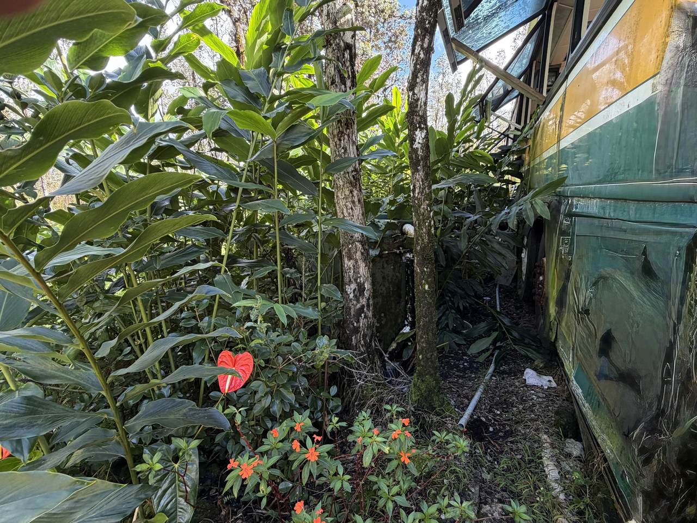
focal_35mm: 14
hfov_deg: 102.1
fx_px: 282
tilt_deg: -12.2
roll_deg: +1.1
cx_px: 348
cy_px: 262
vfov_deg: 85.6
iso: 125
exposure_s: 1/121
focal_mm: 2.22
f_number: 2.2
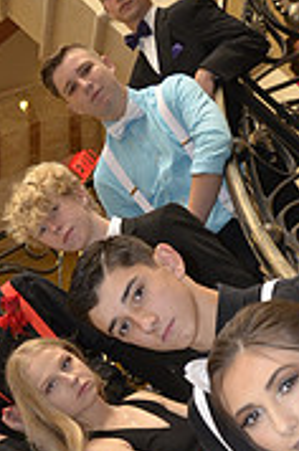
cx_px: 114
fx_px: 1101
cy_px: 494
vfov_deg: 21.9
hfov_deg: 15.5
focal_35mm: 88
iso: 800
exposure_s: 1/30
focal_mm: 18
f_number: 3.5
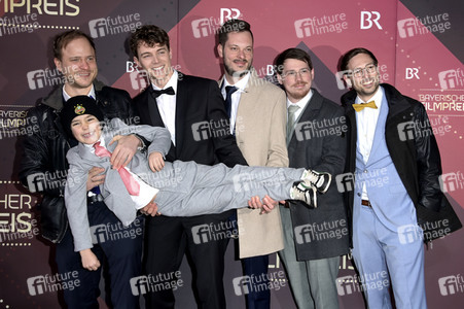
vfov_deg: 31.8
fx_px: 541
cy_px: 154
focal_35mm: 42
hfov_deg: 46.4
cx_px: 232
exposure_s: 1/250
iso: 640
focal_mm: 42
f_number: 5.6
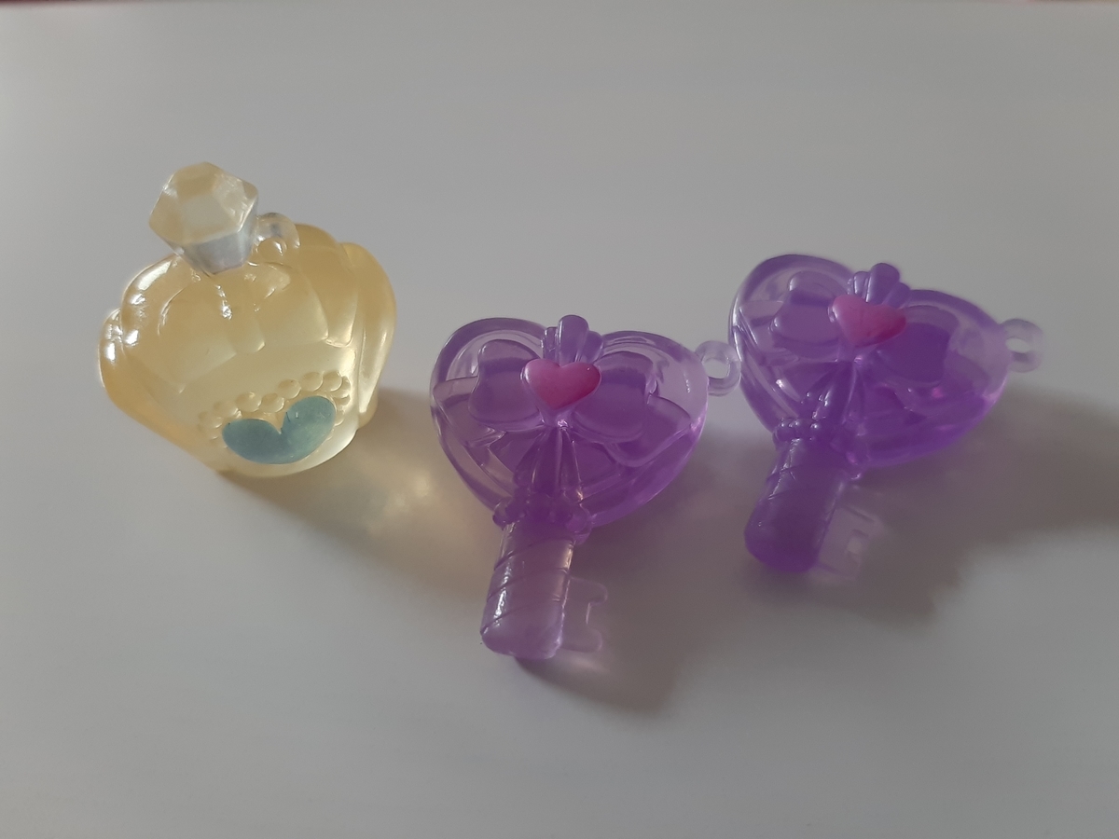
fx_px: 840
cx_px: 560
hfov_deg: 67.3
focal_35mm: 26
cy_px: 420
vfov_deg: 53.1
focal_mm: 3.93
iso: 125
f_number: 1.7
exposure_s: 1/50
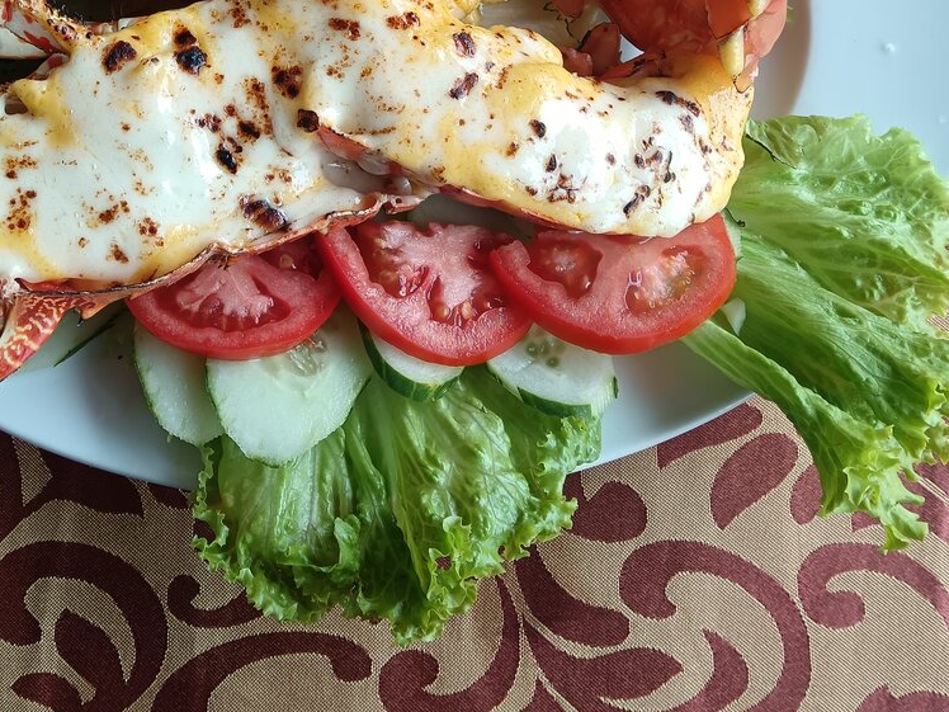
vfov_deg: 26.8
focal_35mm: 52
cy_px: 37
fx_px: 1426
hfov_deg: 36.6
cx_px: 341
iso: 120
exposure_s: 1/100
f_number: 1.9
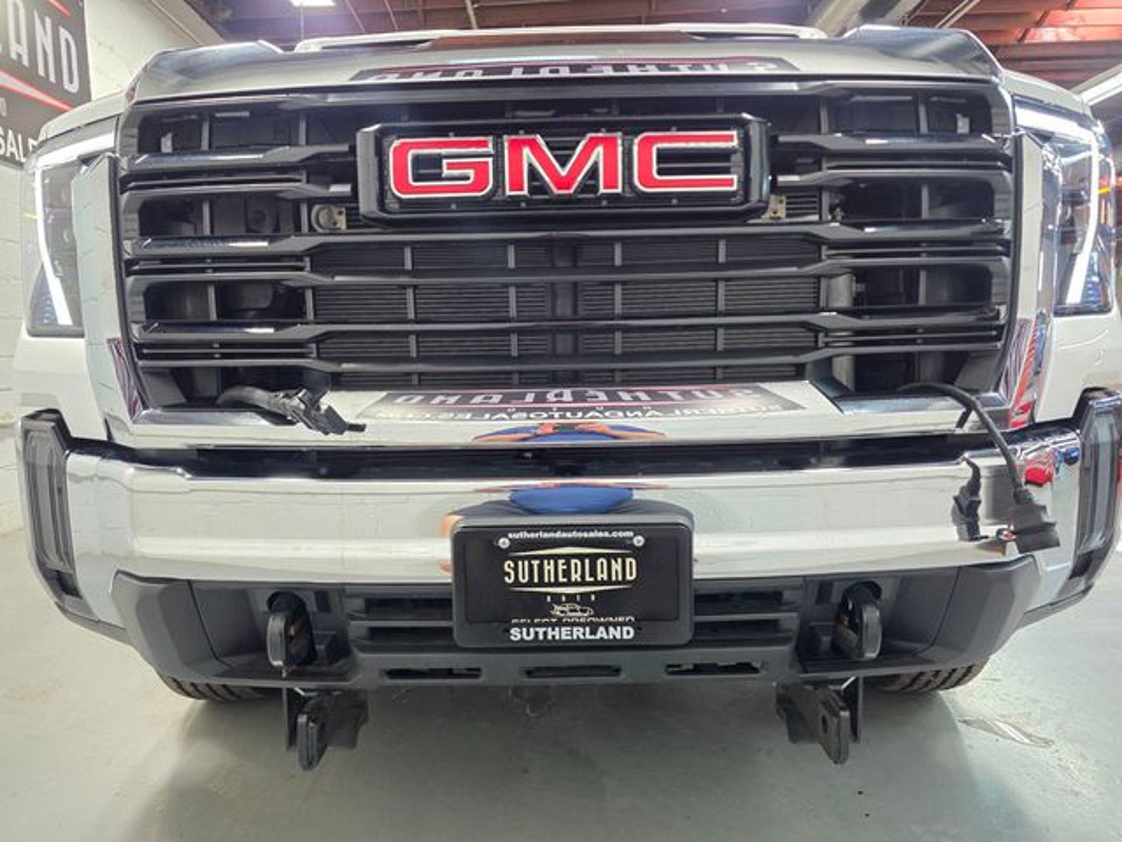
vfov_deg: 58.9
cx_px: 561
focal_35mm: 23
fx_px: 745
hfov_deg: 73.9
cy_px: 421
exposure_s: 1/120
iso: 500
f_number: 1.7
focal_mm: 6.3
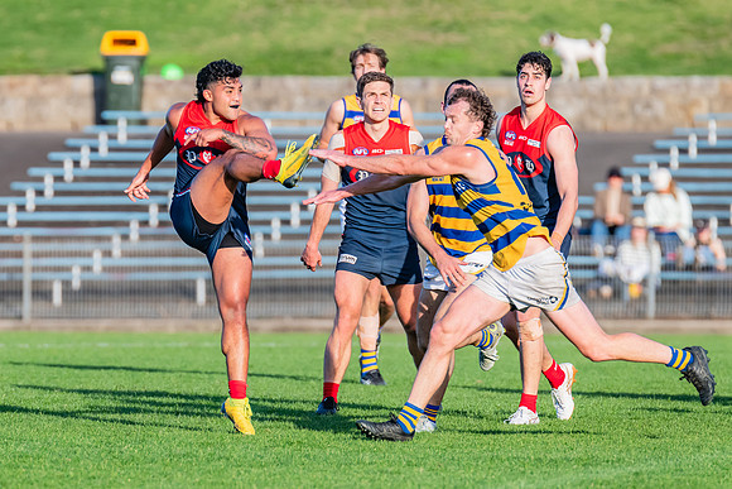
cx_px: 206
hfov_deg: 3.7
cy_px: 228
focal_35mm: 550
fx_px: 11194
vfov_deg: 2.5
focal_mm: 380
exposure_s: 1/1600
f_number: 5.6
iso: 800
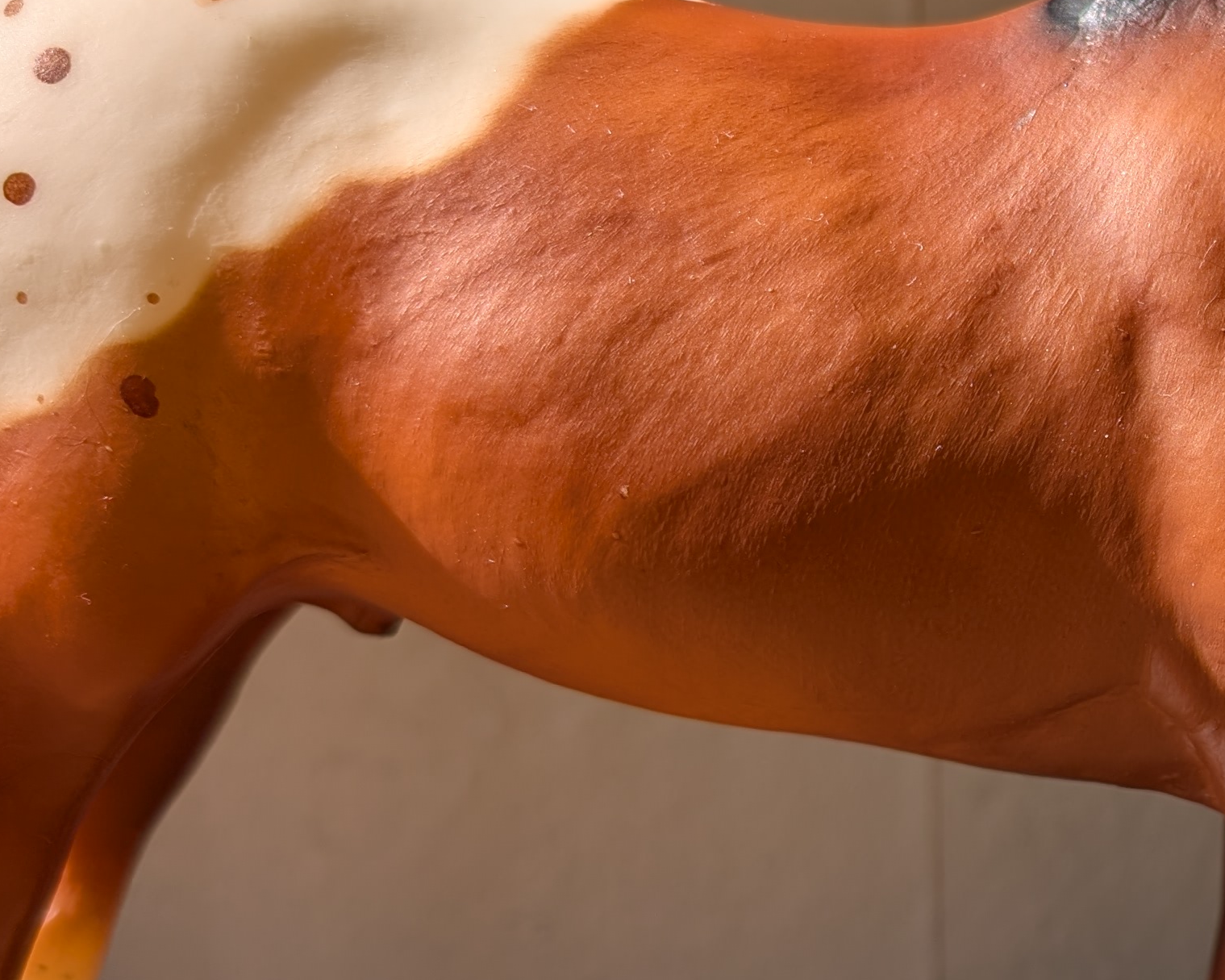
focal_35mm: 63
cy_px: 595
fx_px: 2284
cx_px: 1171
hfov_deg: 28.5
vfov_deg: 24.2
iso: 29
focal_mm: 6.9
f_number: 1.68
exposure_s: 1/999
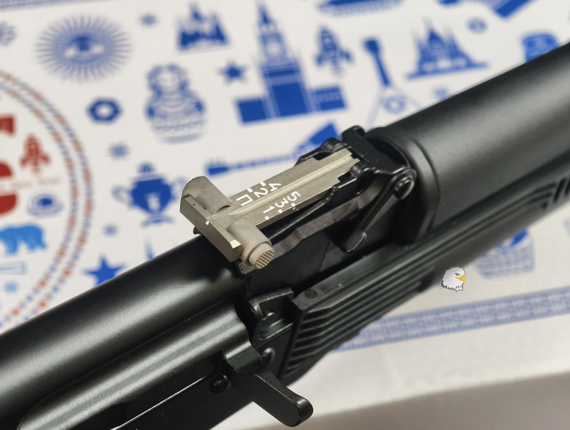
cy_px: 215
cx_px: 285
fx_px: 1402
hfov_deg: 23.0
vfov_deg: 17.4
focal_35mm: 85
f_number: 2.67
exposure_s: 1/30
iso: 1023
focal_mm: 22.48
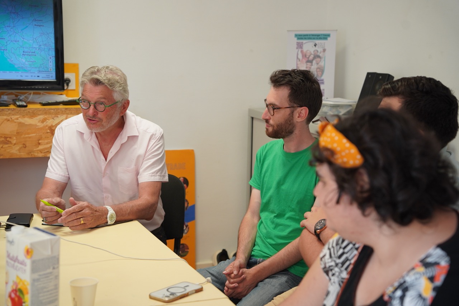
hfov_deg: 34.0
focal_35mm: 59
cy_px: 153
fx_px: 750
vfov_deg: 23.1
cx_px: 230
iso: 1000
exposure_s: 1/160
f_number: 4
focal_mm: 58.8
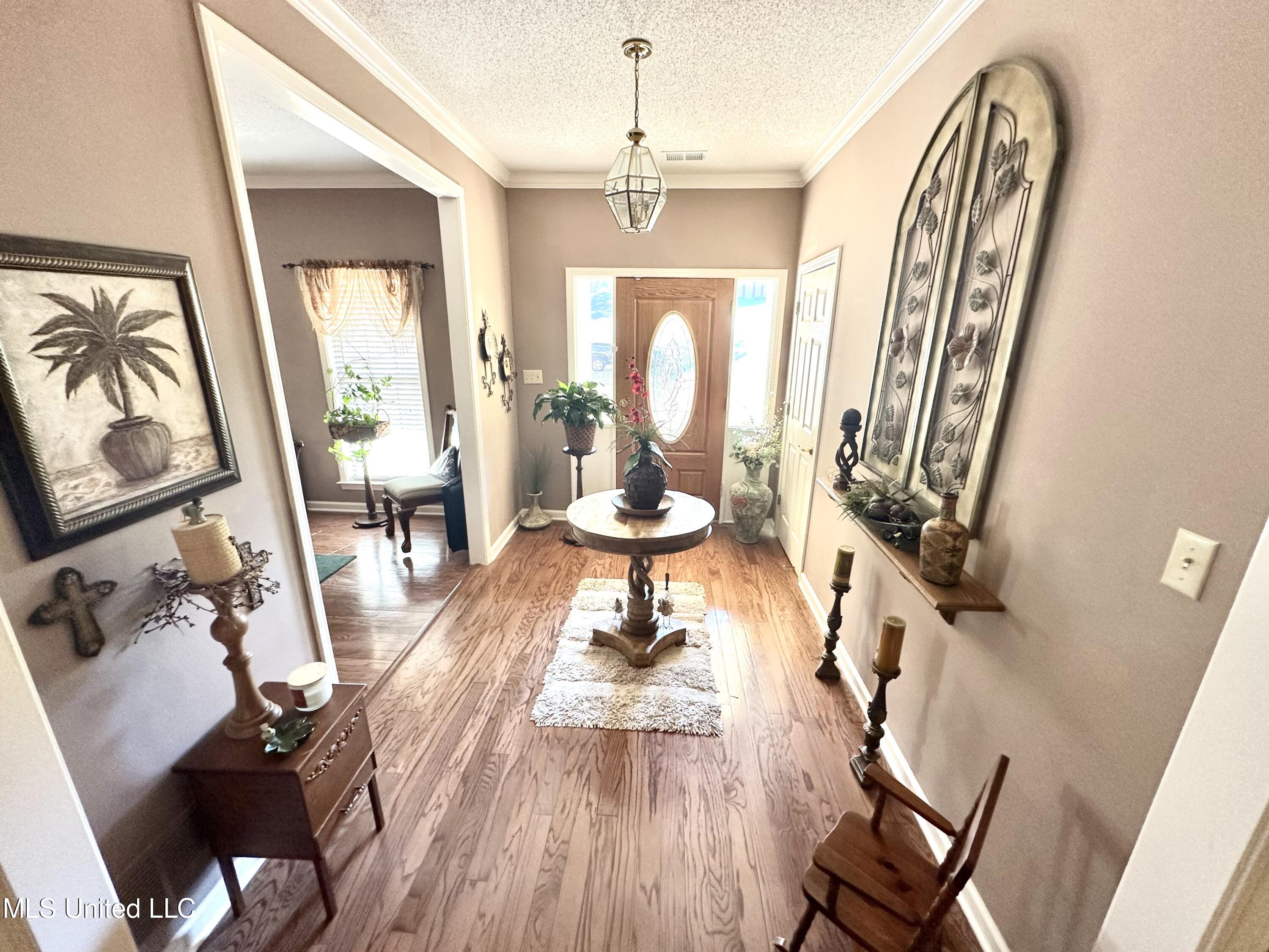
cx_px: 634
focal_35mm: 14
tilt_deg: -18.3
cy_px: 476
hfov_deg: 102.1
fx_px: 513
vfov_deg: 85.7
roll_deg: -1.2
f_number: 2.2
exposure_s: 1/60
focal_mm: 2.22
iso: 160
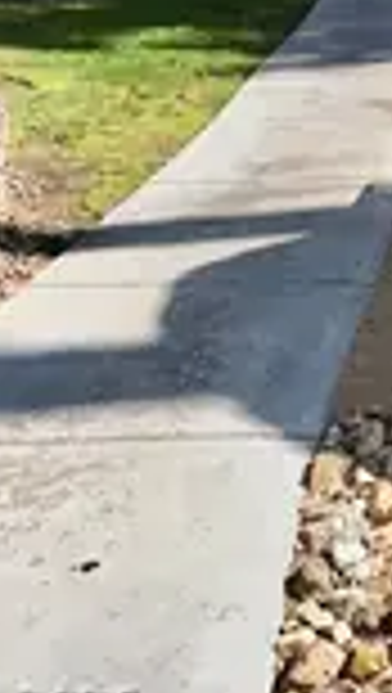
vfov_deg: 27.1
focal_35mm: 68
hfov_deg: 16.4
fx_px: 1252
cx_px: 563
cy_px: -153
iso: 50
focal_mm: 6.76
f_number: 1.78
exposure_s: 1/19608
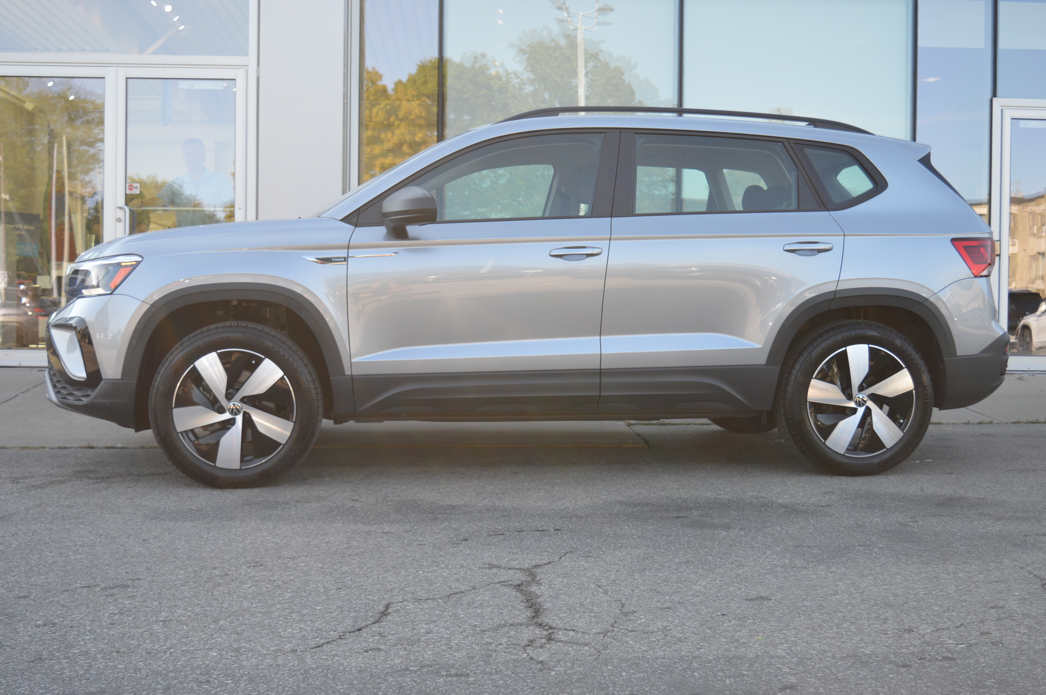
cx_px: 523
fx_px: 1219
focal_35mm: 42
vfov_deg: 31.8
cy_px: 348
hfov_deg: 46.4
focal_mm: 28
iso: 110
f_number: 5.6
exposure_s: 1/125
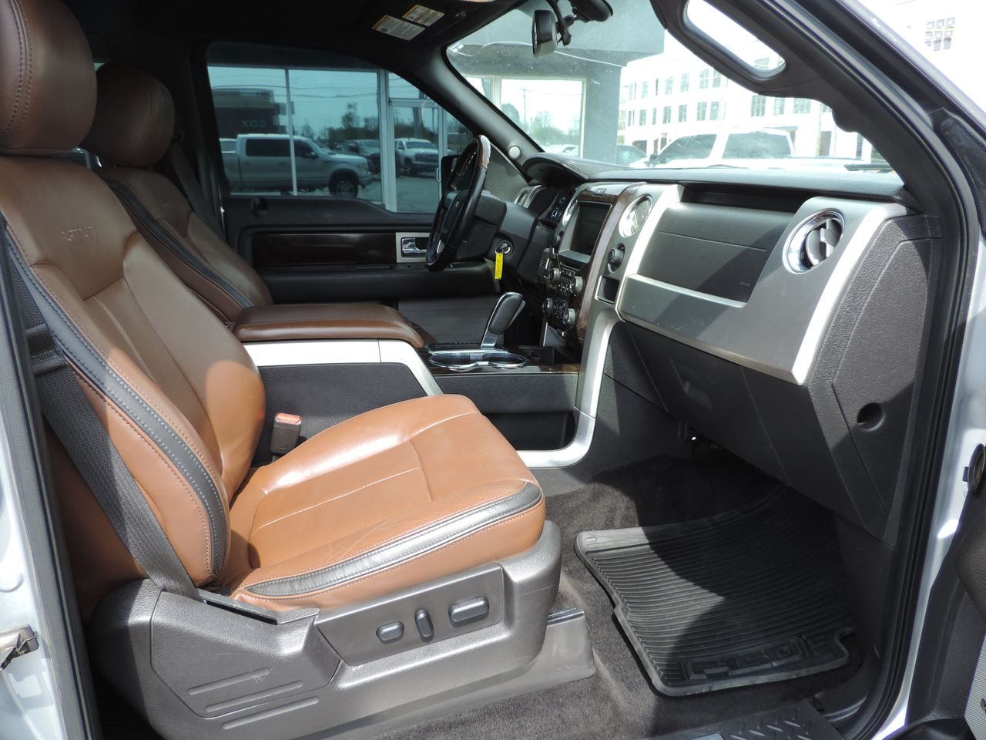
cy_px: 370
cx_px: 493
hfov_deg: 71.6
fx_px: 684
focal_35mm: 24
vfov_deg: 56.8
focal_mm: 4.3
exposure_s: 1/200
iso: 80
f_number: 3
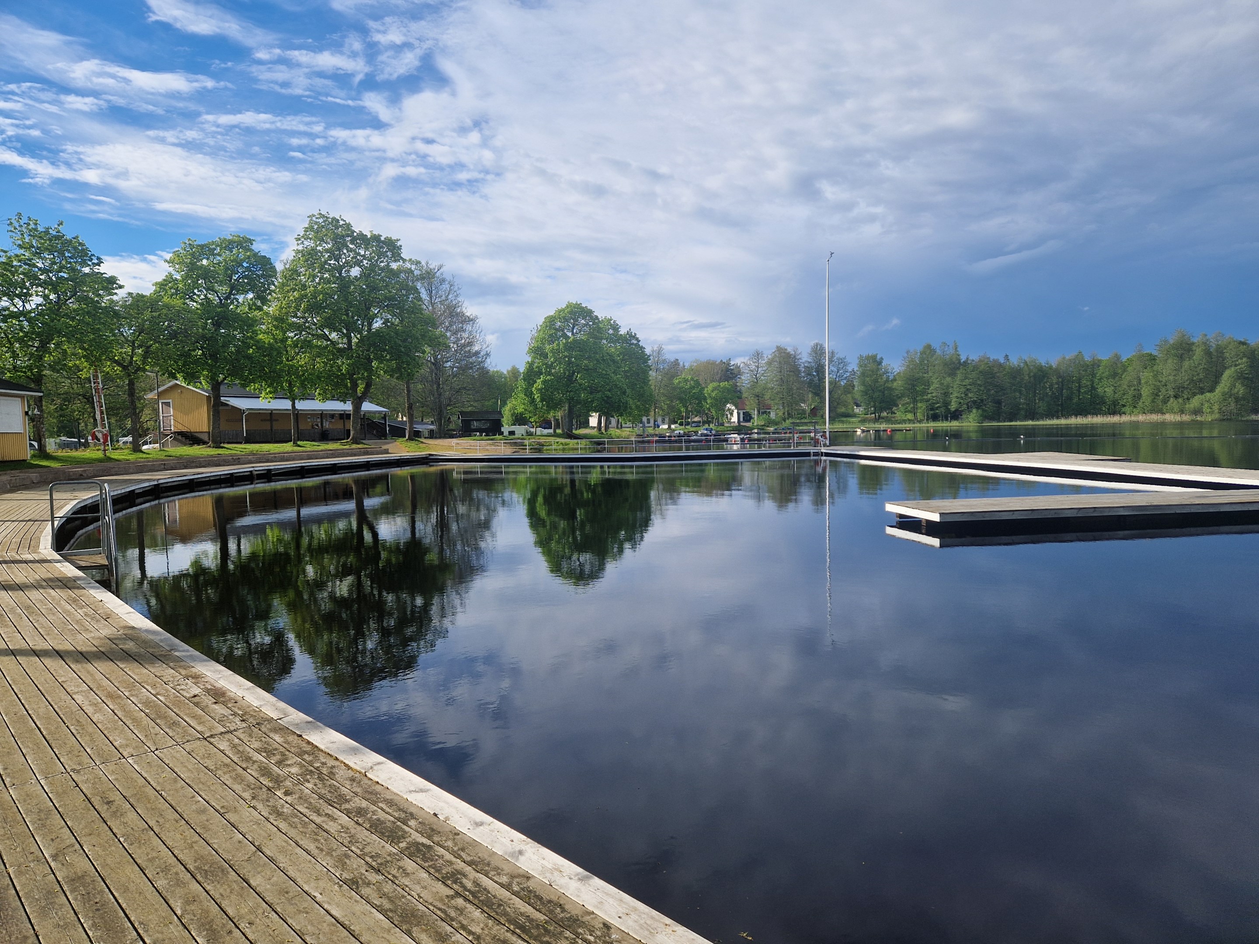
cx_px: 630
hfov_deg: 73.9
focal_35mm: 23
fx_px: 837
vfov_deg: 58.9
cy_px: 472
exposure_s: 1/1892
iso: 50
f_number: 1.8
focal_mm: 5.4
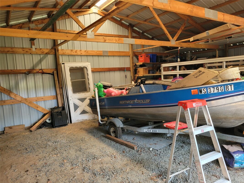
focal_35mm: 26
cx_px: 122
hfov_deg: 67.3
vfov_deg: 53.1
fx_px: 183
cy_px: 92
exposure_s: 1/40
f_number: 1.8
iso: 160
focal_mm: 5.4
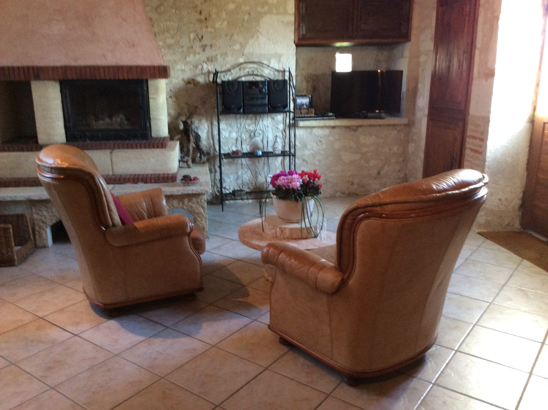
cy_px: 205
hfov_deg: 56.9
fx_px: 506
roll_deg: +0.7
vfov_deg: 44.1
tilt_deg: -14.5
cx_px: 274
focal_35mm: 32
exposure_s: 1/25
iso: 200
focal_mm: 3.3
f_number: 2.4
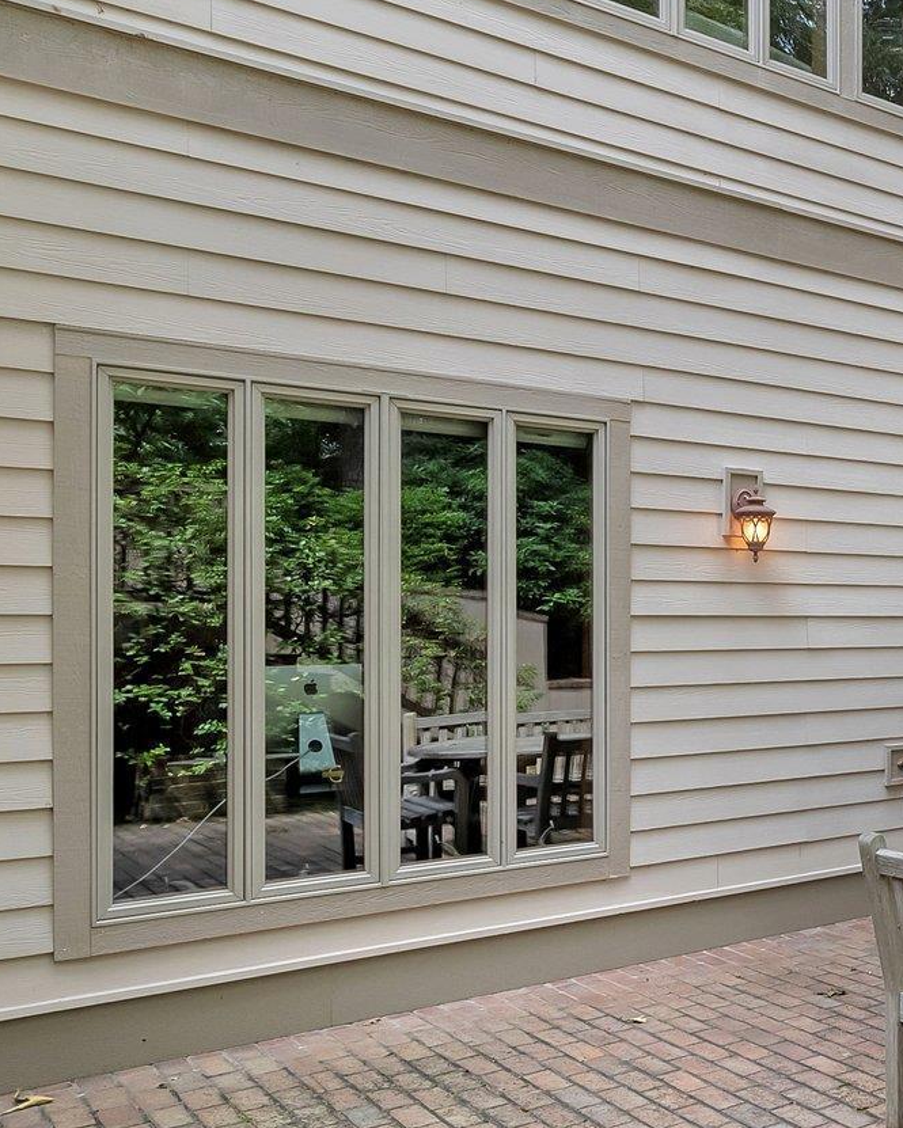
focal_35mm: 37
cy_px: 602
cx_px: 1104
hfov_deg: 32.5
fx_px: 1236
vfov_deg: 49.0
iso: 400
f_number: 8
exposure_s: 1/200
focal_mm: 16
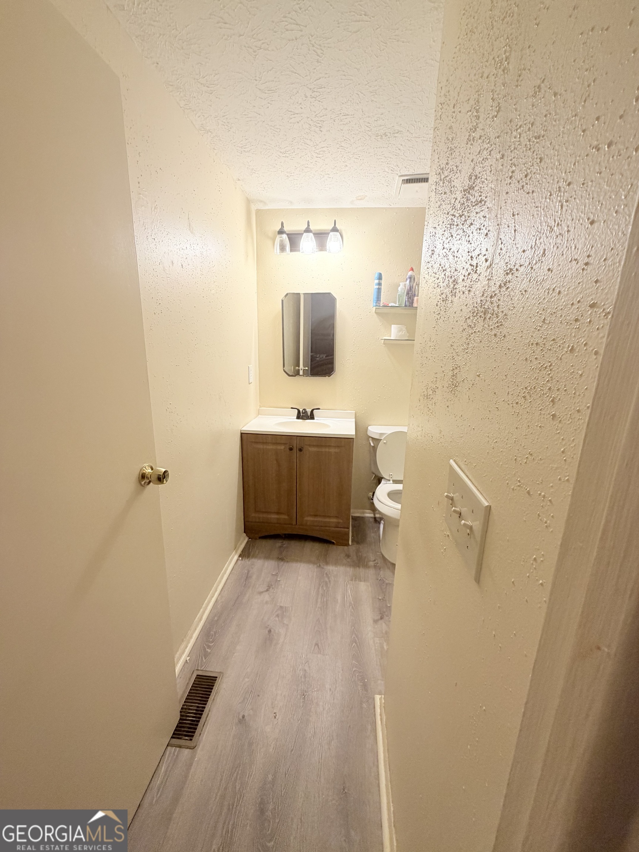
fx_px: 345
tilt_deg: -13.5
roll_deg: -0.6
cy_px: 426
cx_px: 320
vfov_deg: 102.1
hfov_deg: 85.7
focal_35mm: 14
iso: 200
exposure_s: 1/60
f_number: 2.2
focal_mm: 2.22
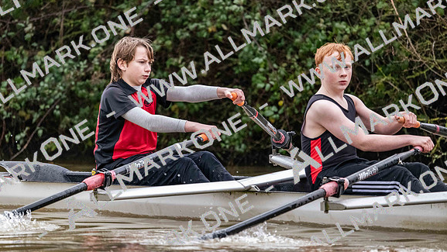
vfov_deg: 2.9
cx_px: 224
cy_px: 110
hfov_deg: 5.1
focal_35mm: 421
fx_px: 4992
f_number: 4.5
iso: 5600
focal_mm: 400
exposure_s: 1/1600
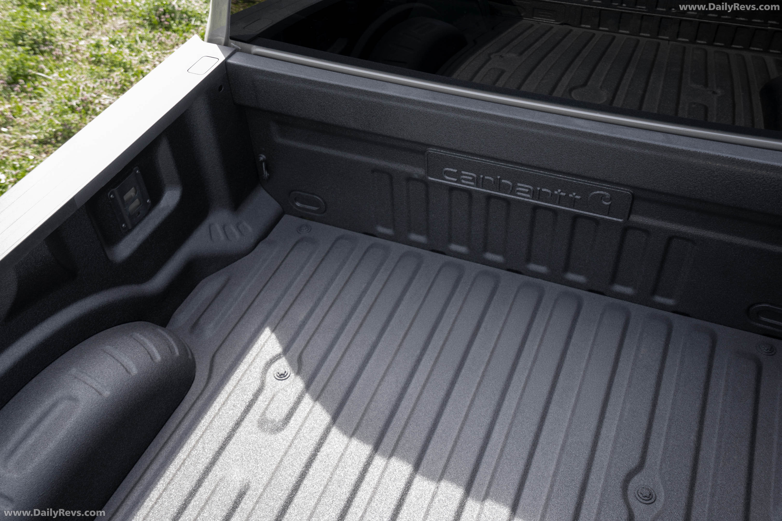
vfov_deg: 37.9
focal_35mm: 35
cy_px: 260
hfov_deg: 54.4
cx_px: 391
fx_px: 760
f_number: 4
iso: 320
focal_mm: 35
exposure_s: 1/50
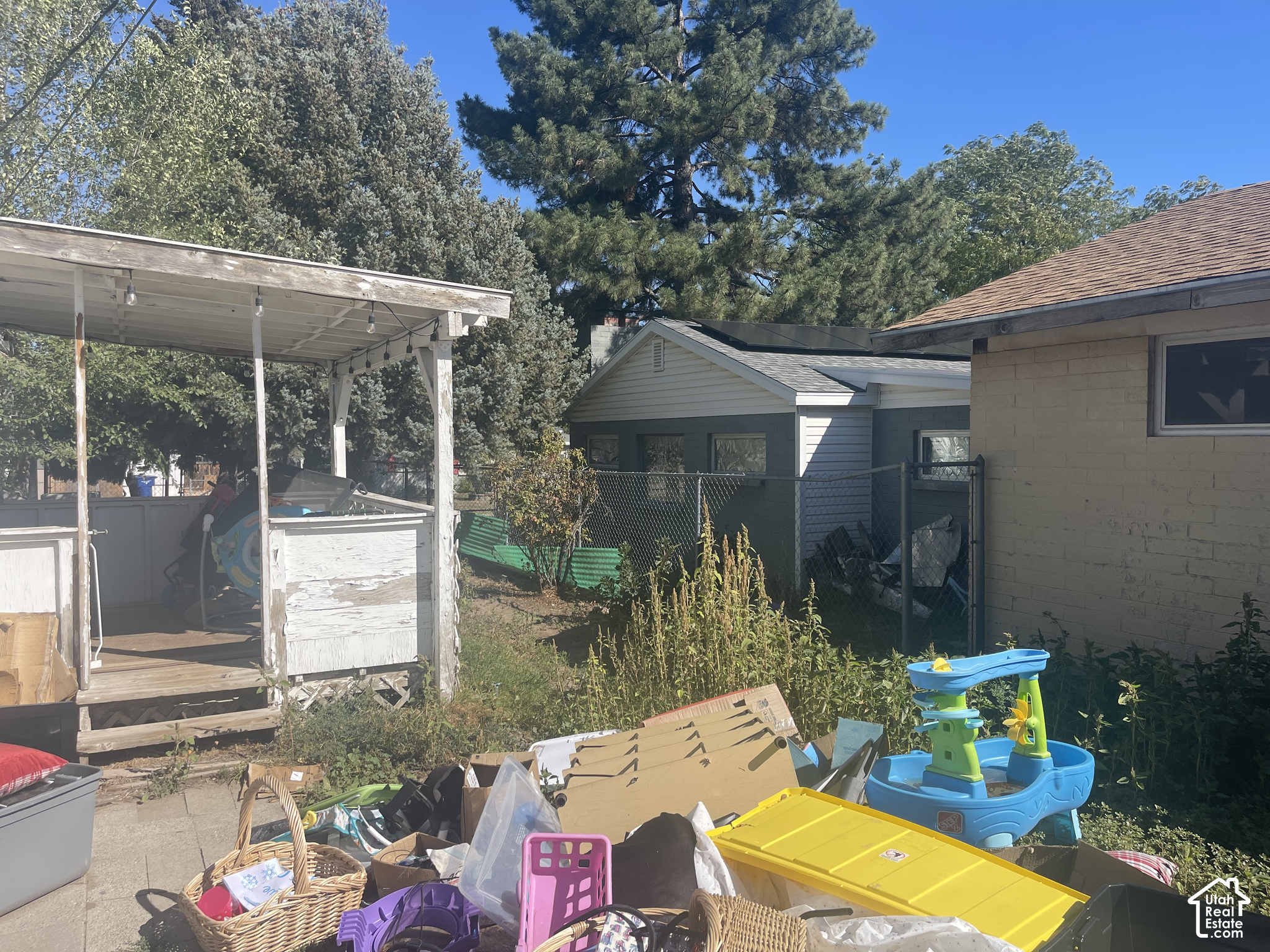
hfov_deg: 69.4
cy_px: 476
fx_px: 917
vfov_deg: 54.9
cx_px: 635
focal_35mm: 25
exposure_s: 1/3003
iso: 32
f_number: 1.6
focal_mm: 5.1
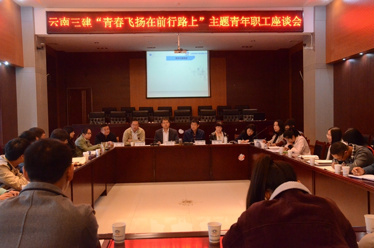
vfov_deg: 35.4
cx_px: 187
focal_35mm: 38
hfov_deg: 51.4
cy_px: 124
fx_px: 389
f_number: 7.1
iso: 6400
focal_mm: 25
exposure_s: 1/60
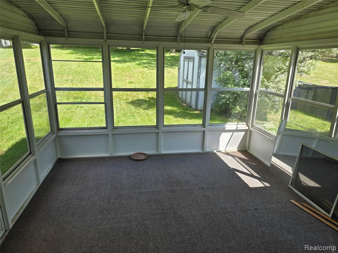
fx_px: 225
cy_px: 126
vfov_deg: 58.9
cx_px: 169
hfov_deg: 73.9
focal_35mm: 23
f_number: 1.7
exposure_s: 1/180
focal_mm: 6.3
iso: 16
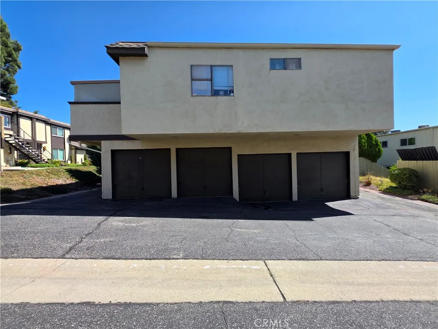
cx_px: 219
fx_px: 164
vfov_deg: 89.9
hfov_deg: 106.2
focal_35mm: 13
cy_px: 164
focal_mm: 2.2
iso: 64
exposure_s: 1/2000
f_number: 1.9
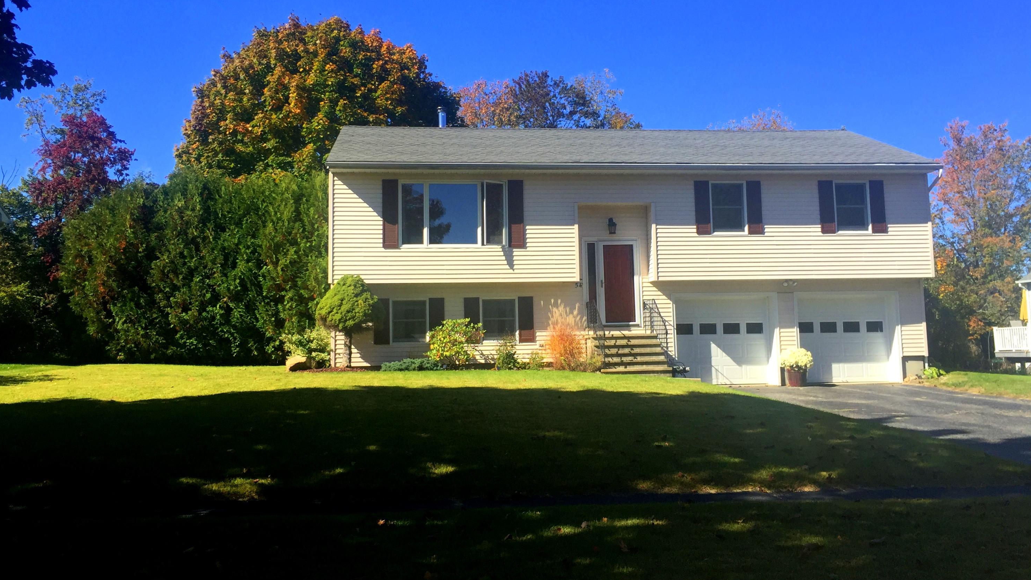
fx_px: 875
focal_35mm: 32
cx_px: 515
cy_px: 252
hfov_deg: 61.0
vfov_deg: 36.6
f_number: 2.2
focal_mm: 4.15
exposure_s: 1/1522
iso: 32
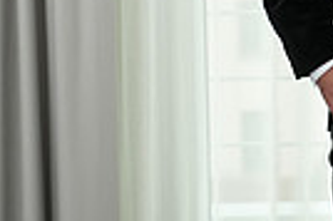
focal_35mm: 186
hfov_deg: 10.4
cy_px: -153
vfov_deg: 7.2
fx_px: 1718
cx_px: 589
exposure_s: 1/200
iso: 640
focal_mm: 43
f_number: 4
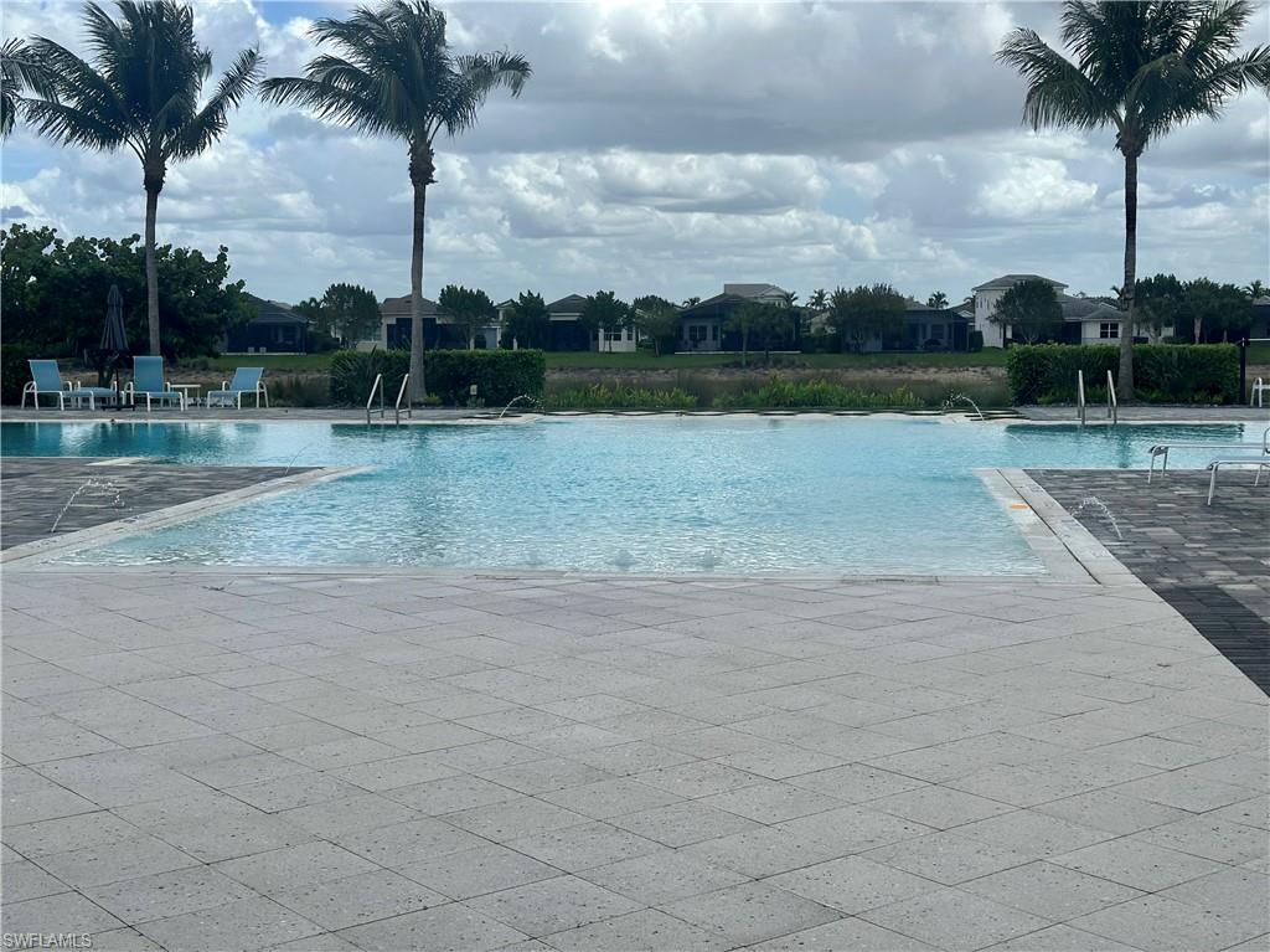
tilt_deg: -4.8
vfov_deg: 30.2
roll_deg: +1.0
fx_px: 1760
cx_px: 635
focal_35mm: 48
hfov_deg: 39.7
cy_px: 476
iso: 100
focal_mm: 6.86
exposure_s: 1/7092
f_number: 1.78
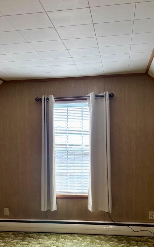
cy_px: 171
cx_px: 61
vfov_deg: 41.9
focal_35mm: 47
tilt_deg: -5.4
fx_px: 316
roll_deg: +0.3
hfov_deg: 27.4
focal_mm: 5.96
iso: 40
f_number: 1.6
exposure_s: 1/121
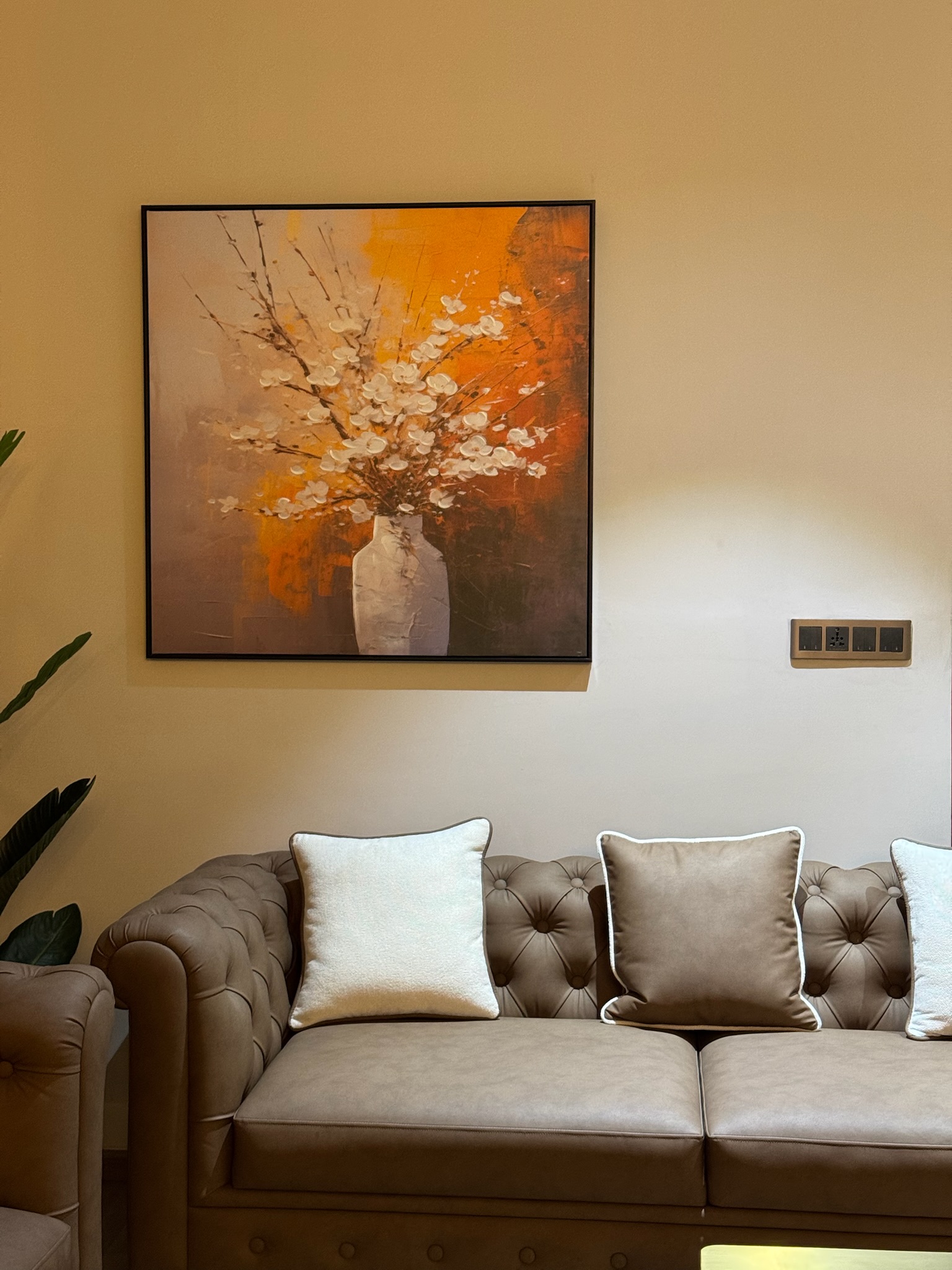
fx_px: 1760
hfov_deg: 30.3
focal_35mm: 48
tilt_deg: -2.1
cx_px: 476
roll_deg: +0.4
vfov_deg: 39.7
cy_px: 635
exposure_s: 1/50
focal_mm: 6.76
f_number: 1.78
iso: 250
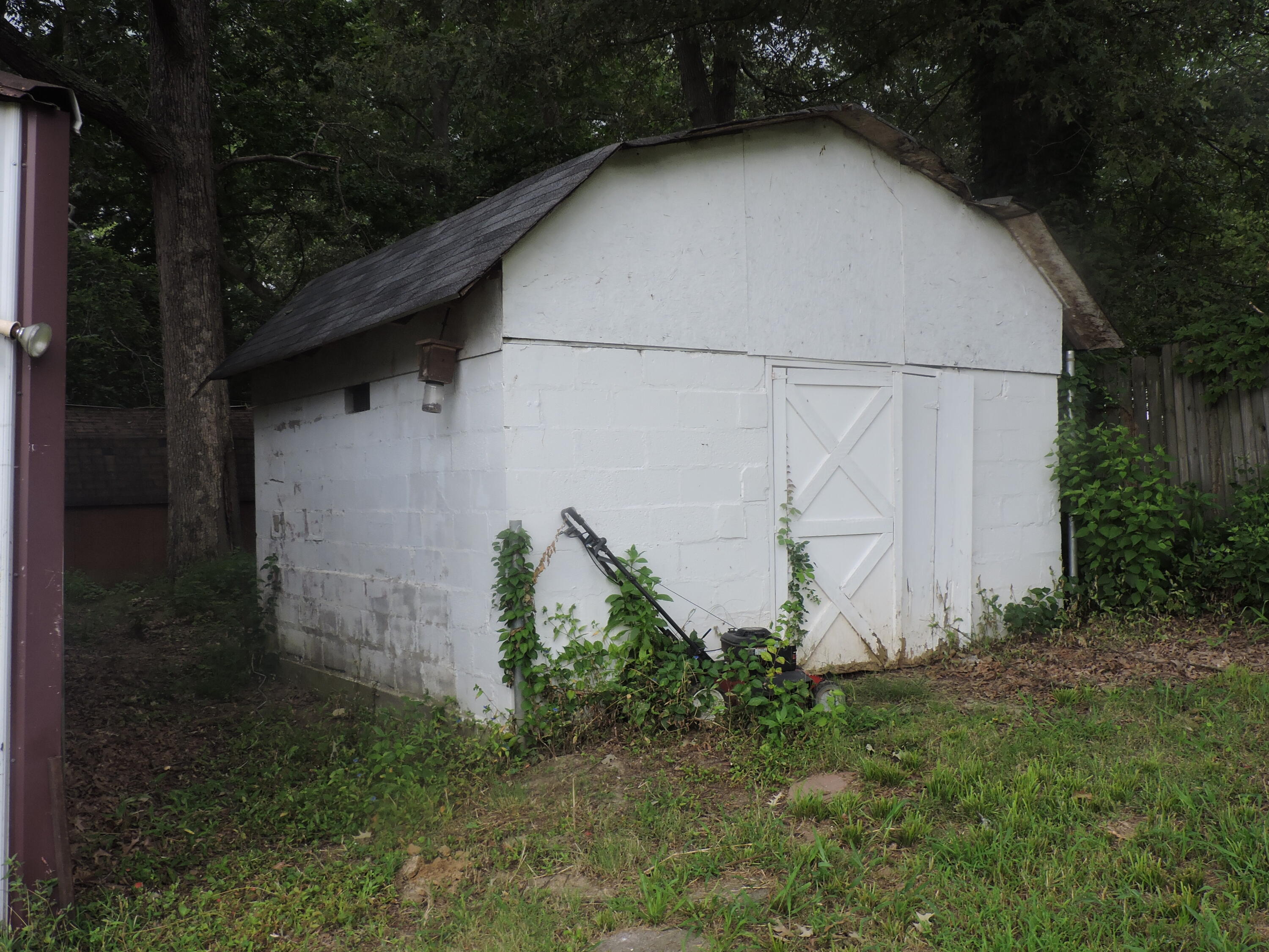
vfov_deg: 42.9
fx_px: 1210
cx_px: 634
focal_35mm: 33
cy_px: 476
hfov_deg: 55.4
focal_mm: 5.9
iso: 125
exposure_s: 1/50
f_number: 3.2
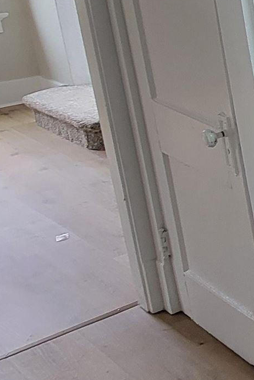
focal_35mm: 60
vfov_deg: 31.6
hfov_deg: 11.4
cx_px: 771
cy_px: 27
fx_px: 634
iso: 125
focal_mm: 2.2
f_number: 2.2
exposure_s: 1/60
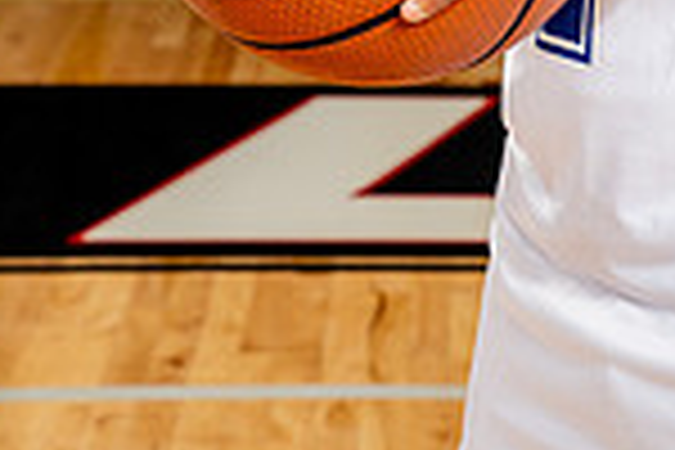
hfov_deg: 10.6
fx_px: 3600
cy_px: -477
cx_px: 644
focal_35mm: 192
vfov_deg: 6.9
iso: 250
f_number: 8
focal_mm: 64
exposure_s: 1/250
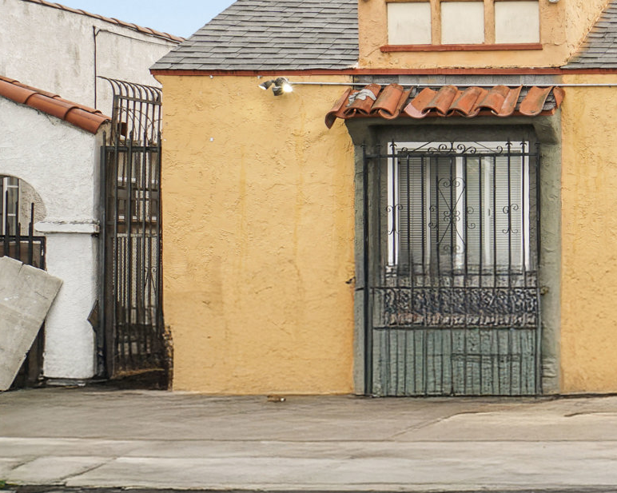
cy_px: 250
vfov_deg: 19.8
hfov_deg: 20.5
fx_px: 1415
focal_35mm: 78
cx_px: 965
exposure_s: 1/30
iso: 100
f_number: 10
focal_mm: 17
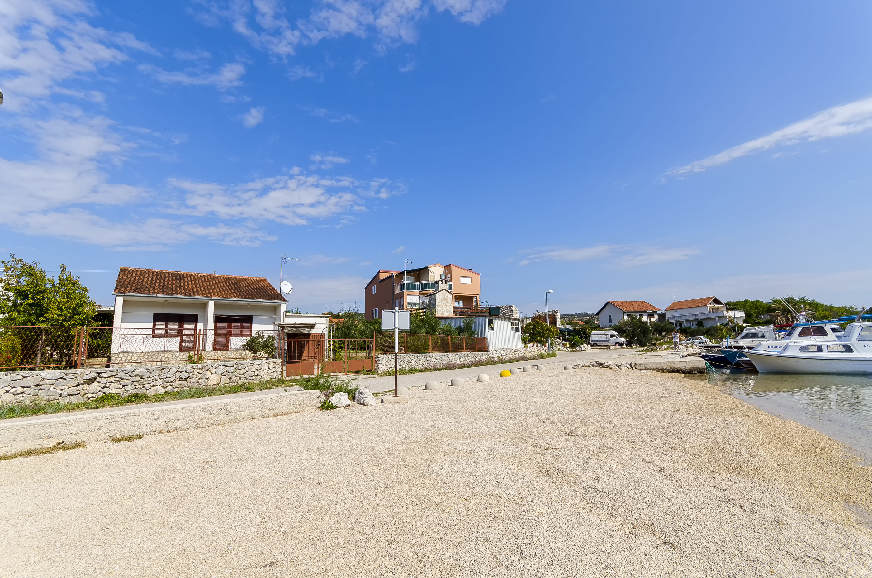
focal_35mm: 15
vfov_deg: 77.1
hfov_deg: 100.5
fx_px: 363
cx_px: 436
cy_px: 289
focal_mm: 10
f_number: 8
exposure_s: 1/800
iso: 100
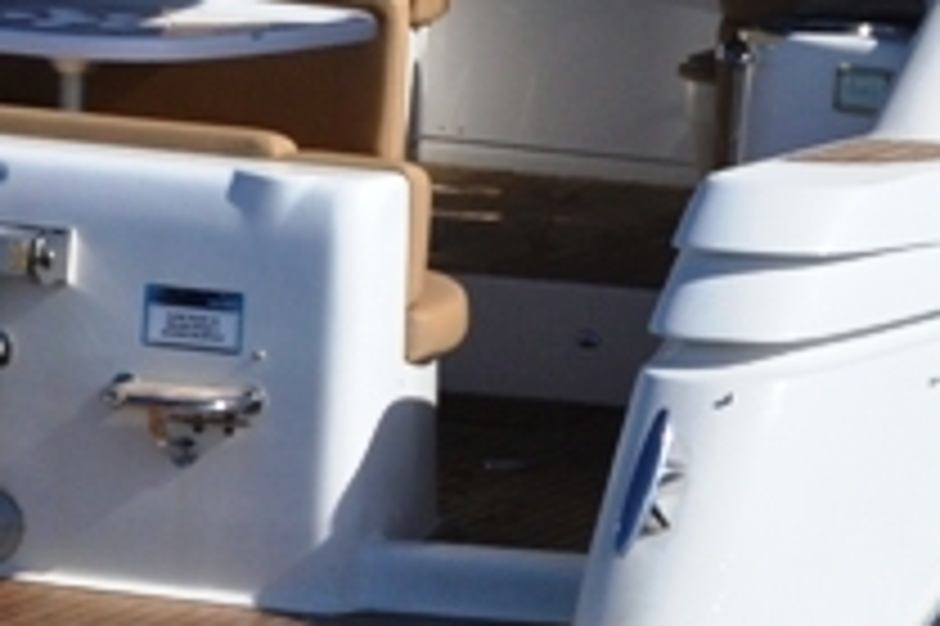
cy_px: -36
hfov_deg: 8.4
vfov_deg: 5.6
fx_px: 6418
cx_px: 657
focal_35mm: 246
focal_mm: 38
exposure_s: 1/3200
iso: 140
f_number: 4.2
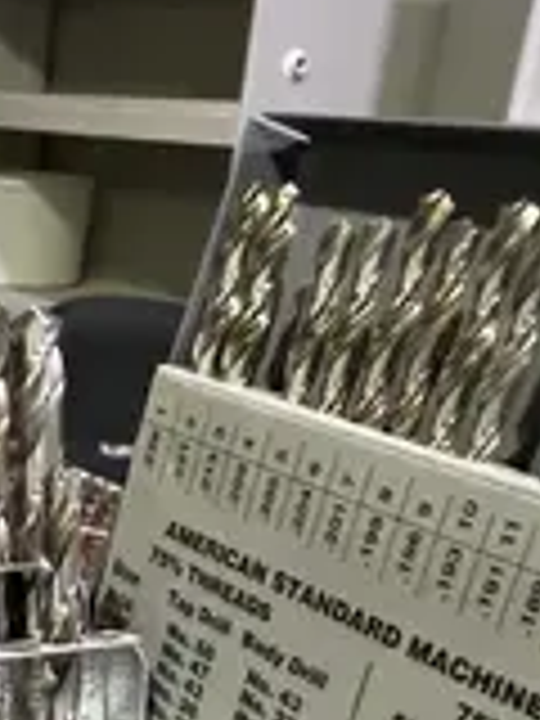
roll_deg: -4.0
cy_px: 711
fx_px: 1248
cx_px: -130
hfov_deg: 22.3
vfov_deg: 30.1
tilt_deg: -21.6
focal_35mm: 60
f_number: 2.2
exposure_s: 1/60
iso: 250
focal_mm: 2.22
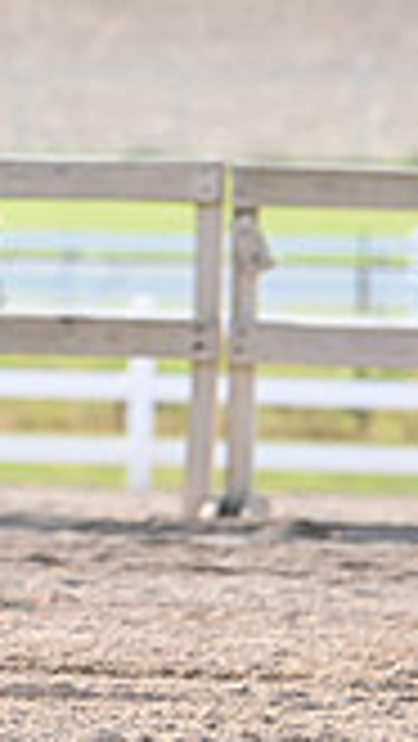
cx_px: -656
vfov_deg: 2.9
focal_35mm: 738
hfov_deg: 1.6
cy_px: -11
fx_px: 14520
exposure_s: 1/2000
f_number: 5
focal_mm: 200
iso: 1000
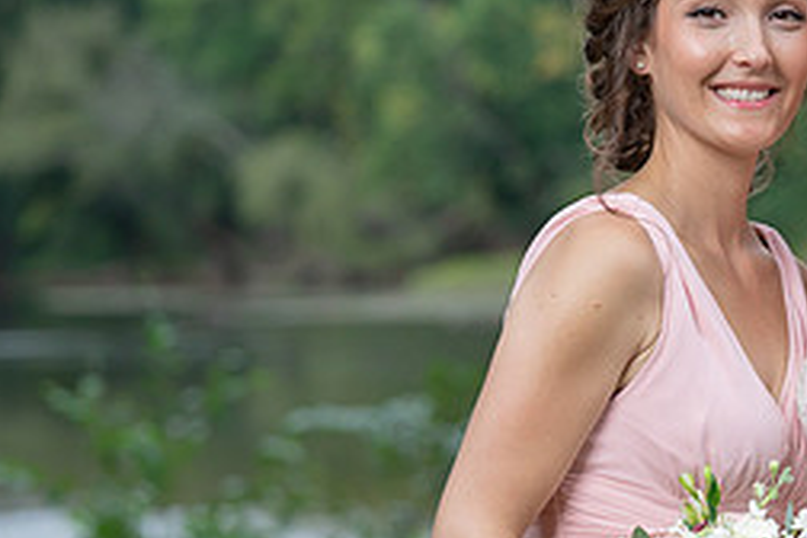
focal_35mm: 246
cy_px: 408
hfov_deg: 8.3
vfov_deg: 5.6
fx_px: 5514
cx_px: 951
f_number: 4
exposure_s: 1/250
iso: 100
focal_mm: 100
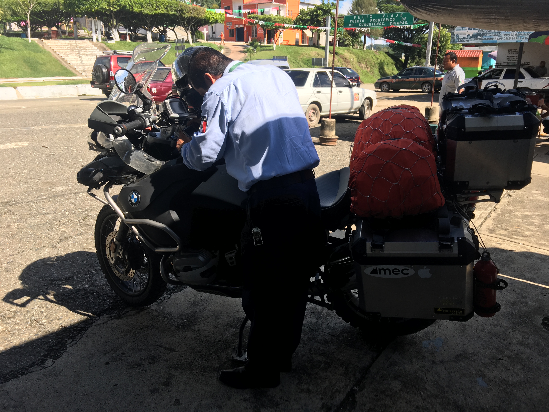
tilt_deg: -18.3
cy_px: 206
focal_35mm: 29
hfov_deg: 61.7
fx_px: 460
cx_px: 274
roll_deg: +0.9
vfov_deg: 48.2
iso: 25
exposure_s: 1/905
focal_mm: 4.15
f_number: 2.2
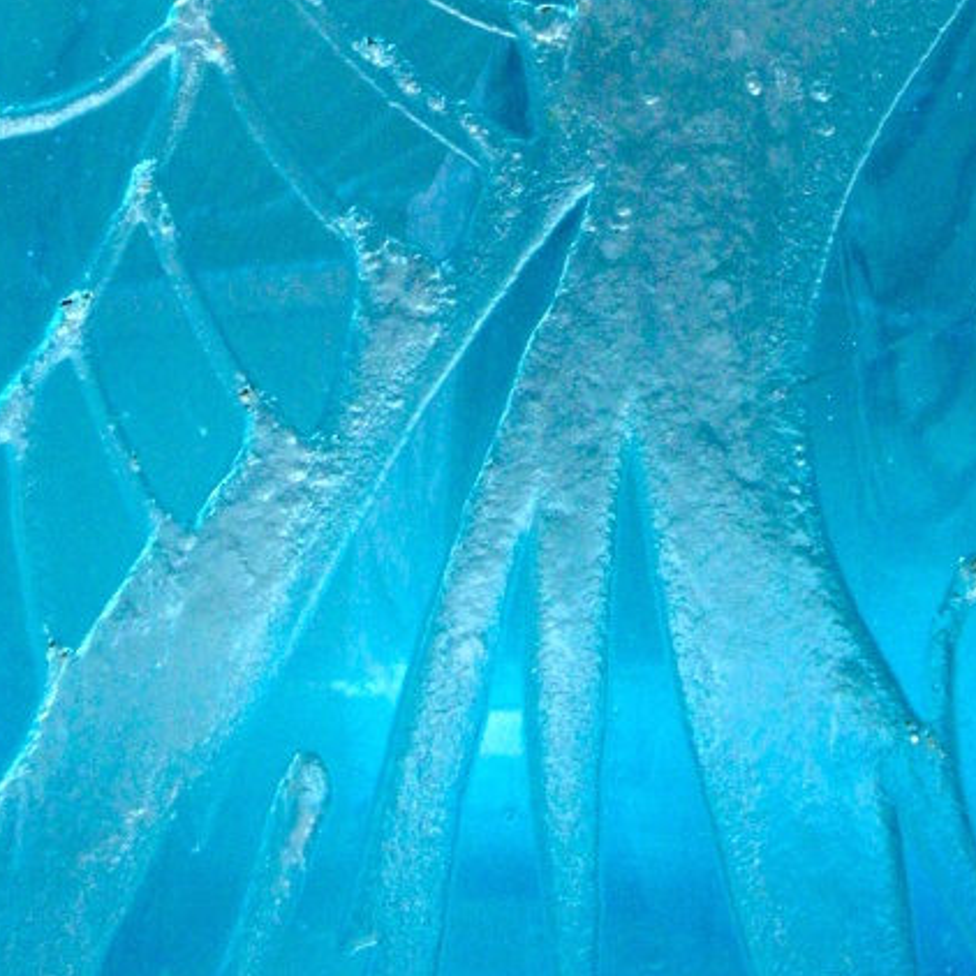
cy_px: -93
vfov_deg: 16.4
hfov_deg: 16.9
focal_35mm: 103
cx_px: 530
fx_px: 3286
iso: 240
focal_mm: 6.8
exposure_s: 1/30
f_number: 5.8
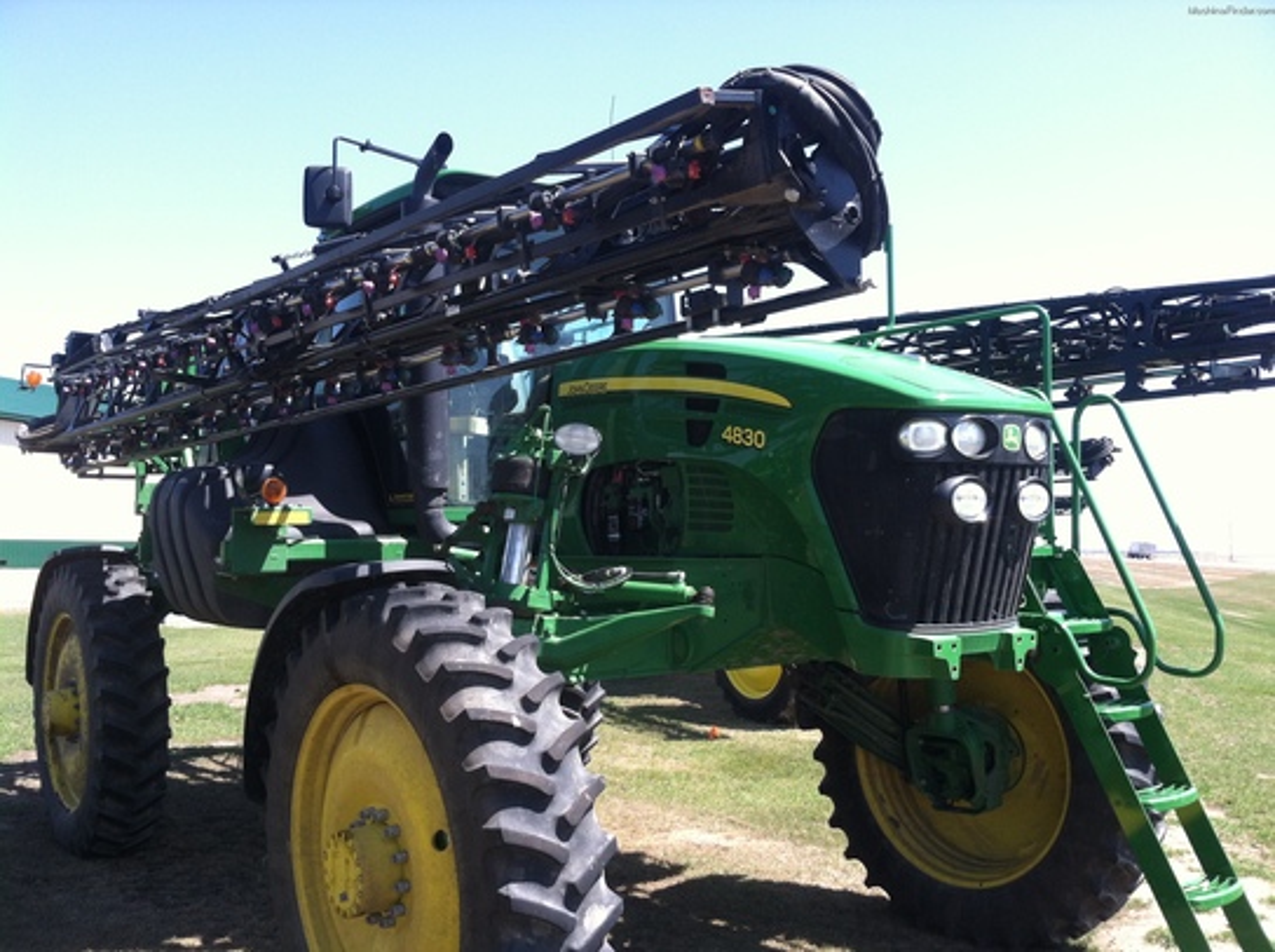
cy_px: 476
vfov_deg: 40.6
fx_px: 1287
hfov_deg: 52.7
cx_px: 638
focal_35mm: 35
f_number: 2.8
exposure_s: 1/400
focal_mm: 3.85
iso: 80
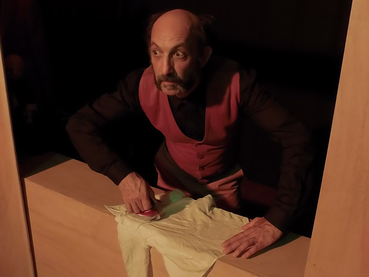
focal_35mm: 33
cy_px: 138
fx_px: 352
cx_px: 184
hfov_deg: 55.4
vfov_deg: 42.9
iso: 640
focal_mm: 5.9
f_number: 3.4
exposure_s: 1/30
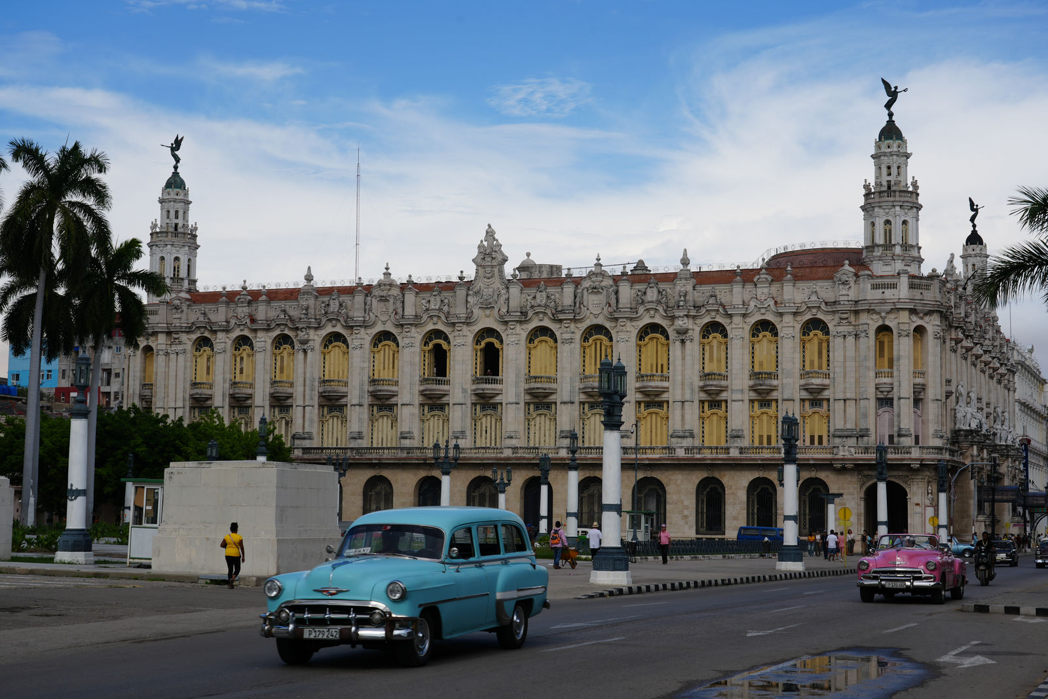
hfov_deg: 35.6
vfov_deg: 24.2
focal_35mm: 56
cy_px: 350
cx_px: 524
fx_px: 1630
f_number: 10
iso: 100
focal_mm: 56
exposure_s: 1/250
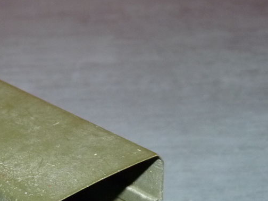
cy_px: 176
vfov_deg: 11.4
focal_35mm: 129
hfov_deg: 15.1
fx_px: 999
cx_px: 15
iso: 320
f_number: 3.4
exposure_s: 1/60
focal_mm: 11.5
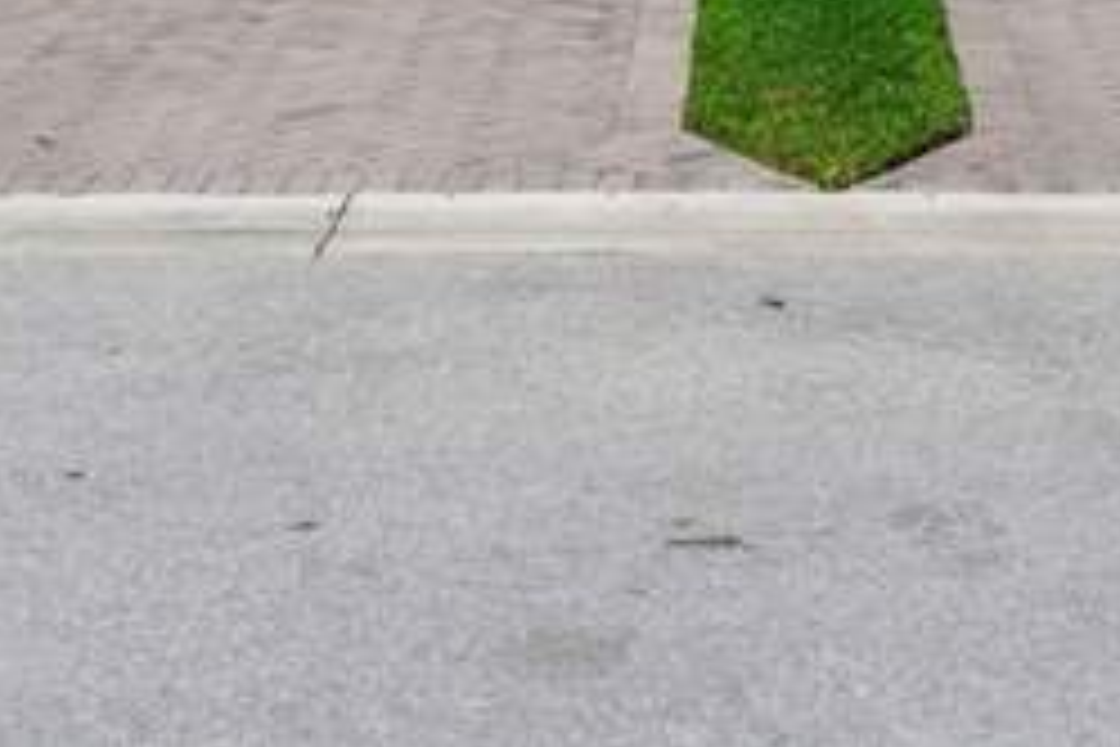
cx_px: 814
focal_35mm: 93
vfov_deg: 13.6
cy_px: -446
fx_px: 2893
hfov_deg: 21.8
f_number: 9
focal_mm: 29
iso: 200
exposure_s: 1/1000
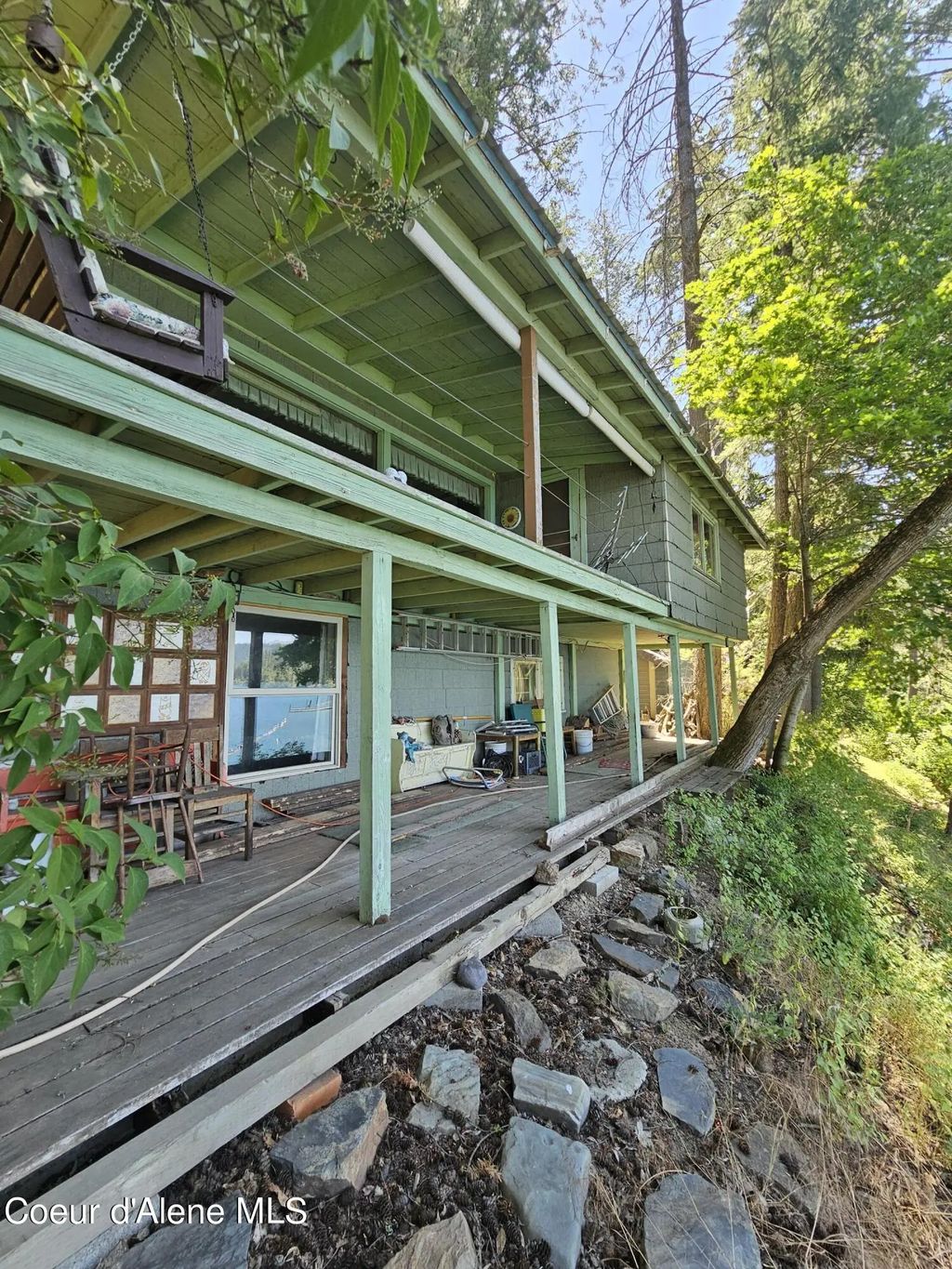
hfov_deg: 89.9
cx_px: 476
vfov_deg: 106.2
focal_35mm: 13
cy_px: 634
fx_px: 477
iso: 50
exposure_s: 1/125
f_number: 2.2
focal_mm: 2.2
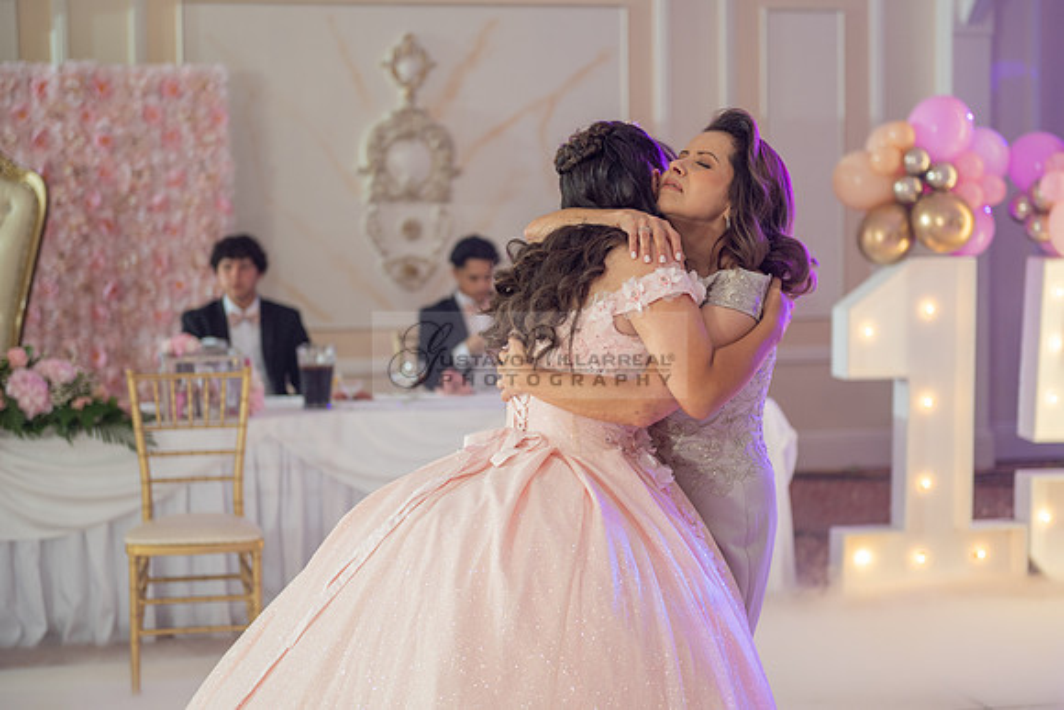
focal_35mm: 70
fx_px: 2069
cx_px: 532
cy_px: 355
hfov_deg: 28.8
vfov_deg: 19.5
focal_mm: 70
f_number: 2.8
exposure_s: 1/100
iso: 400
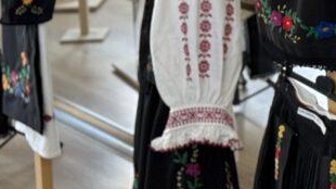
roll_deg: +0.9
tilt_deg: -8.1
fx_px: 1541
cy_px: -139
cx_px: 533
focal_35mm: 173
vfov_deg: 6.8
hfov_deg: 11.8
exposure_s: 1/100
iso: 250
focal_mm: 6.76
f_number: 1.78
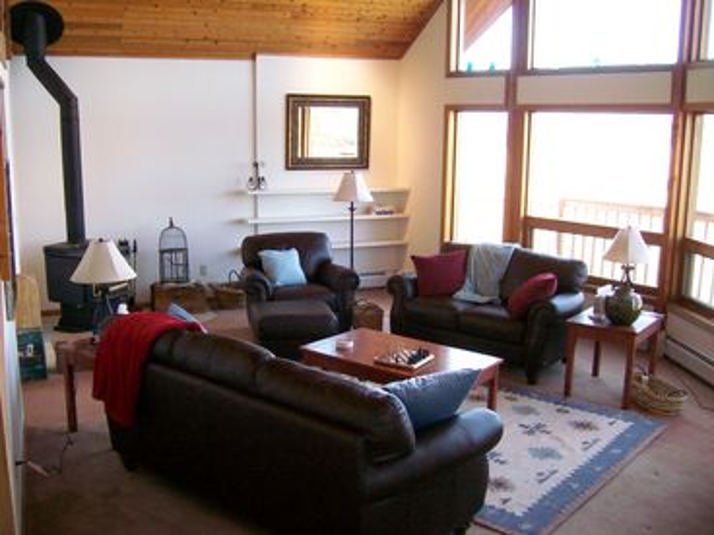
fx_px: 722
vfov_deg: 40.7
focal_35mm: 35
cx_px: 357
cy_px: 268
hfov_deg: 52.6
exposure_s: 1/125
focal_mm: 5.8
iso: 400
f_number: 2.8
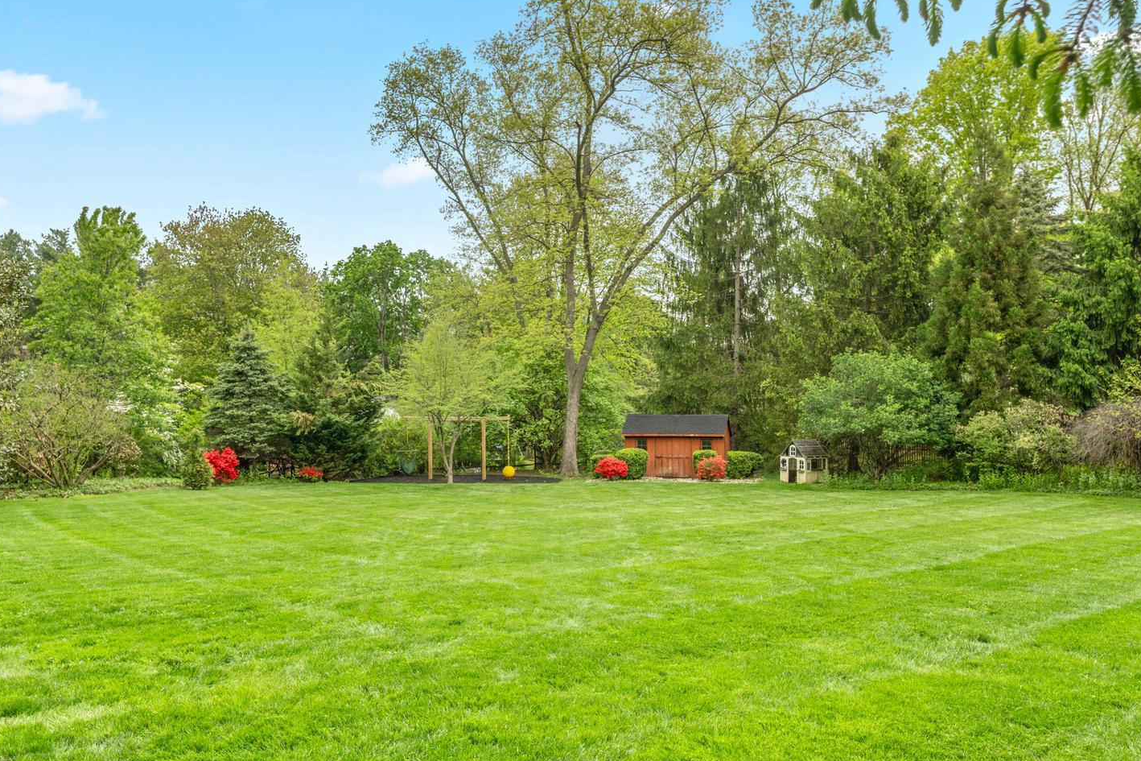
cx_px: 531
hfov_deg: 69.3
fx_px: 824
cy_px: 397
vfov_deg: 49.5
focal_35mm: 26
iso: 400
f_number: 5.6
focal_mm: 18
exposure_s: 1/160
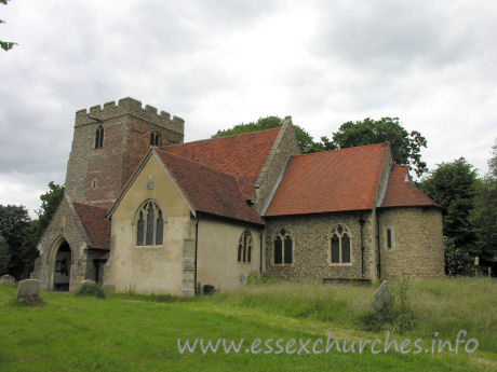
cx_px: 248
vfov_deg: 40.7
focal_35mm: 35
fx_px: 503
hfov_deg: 52.6
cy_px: 186
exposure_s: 1/147
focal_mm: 8.9
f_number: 5.6
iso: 50
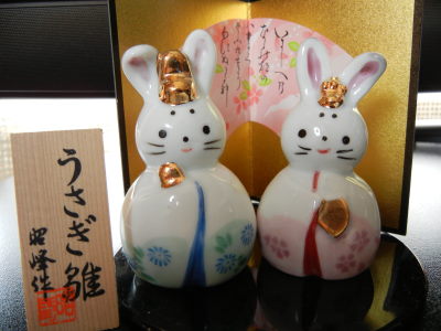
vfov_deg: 46.8
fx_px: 382
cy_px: 166
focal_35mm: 30
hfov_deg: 60.0
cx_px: 220
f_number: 3.5
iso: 278
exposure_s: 1/30
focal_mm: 5.4
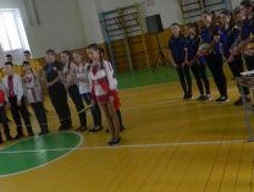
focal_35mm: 42
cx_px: 94
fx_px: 309
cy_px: 70
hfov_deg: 44.3
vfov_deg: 34.3
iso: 80
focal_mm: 4.5
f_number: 3.1
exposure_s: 1/30
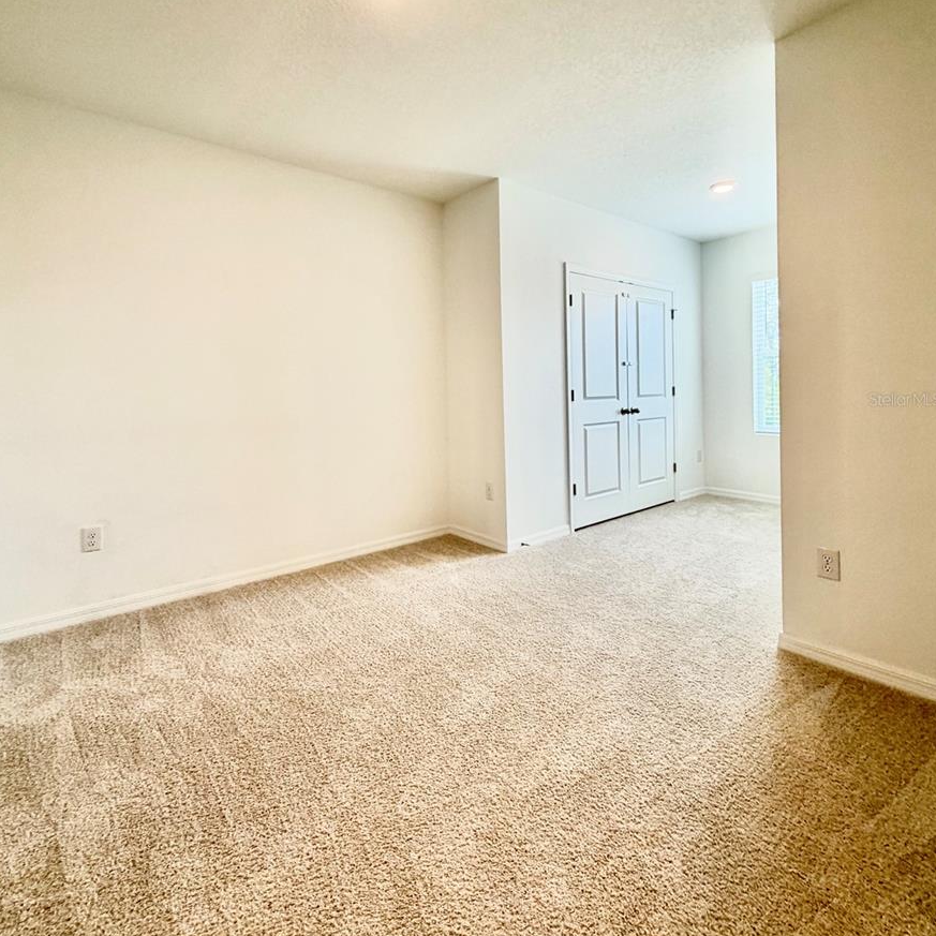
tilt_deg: +0.3
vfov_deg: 83.4
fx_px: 520
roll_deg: +1.3
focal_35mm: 17
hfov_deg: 84.0
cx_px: 462
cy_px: 399
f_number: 2.2
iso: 160
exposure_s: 1/120
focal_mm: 2.22
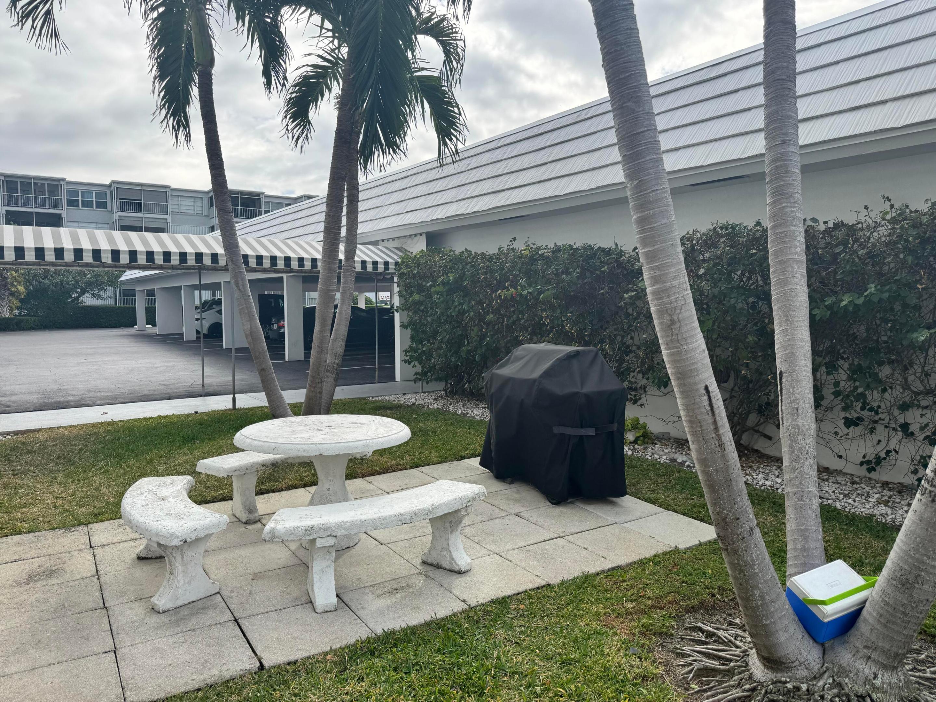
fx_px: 649
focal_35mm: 24
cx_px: 468
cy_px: 351
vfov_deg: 56.8
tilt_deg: -3.3
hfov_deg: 71.6
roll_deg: +0.3
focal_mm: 6.76
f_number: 1.78
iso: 80
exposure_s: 1/2506
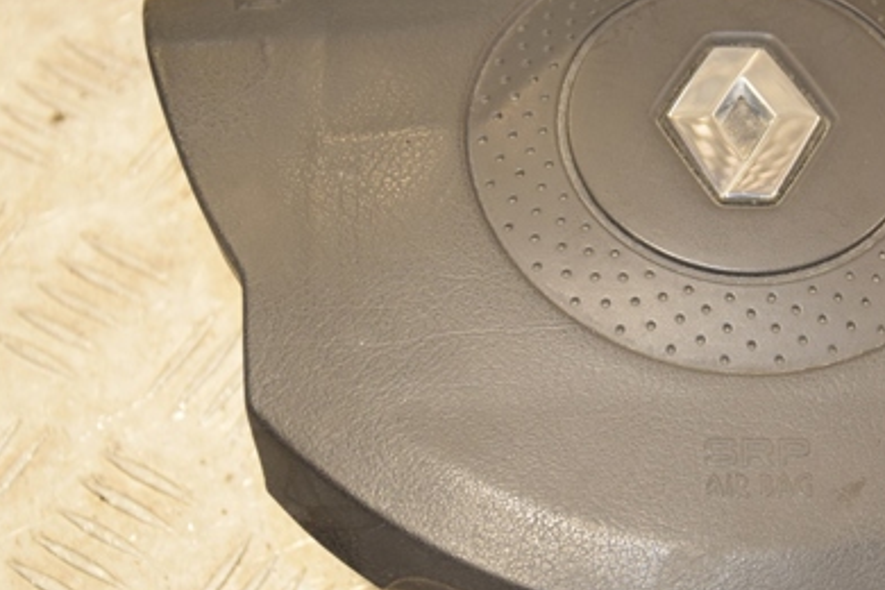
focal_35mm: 123
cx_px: 697
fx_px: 3024
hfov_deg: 16.5
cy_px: 272
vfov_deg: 11.1
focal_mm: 50
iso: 800
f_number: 5
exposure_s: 1/160
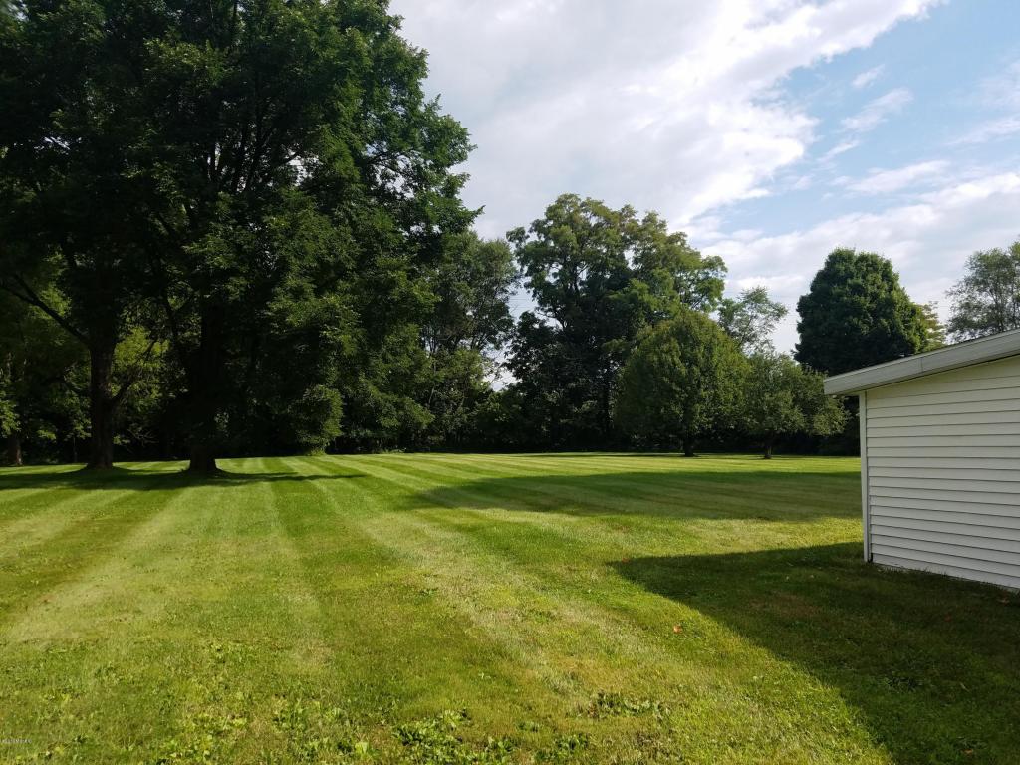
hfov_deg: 67.3
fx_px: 766
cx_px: 510
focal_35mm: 26
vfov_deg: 53.1
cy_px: 382
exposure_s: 1/2816
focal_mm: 4.2
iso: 50
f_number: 1.7
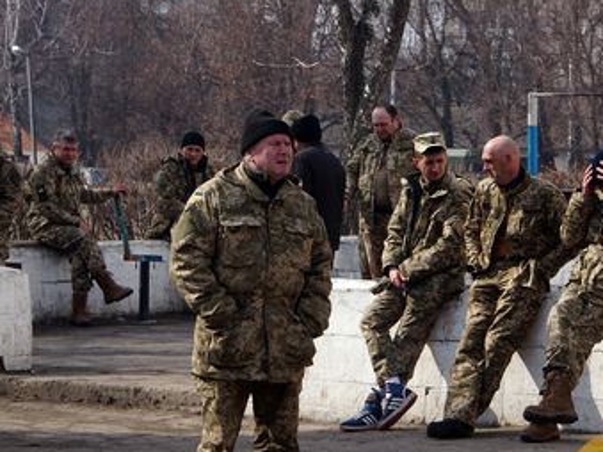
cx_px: 466
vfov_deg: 9.9
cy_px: 171
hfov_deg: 13.2
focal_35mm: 149
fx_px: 2595
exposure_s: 1/125
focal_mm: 50
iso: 100
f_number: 10
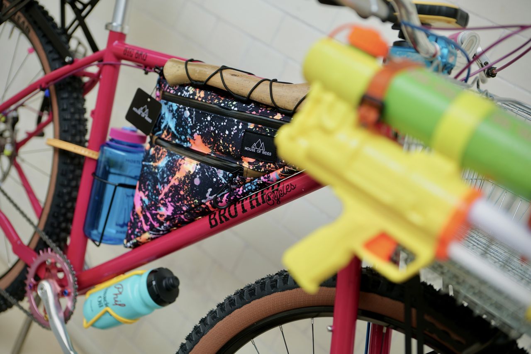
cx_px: 266
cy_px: 177
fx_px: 737
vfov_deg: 27.0
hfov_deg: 39.6
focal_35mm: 50
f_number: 2
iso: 100
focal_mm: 50
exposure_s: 1/160
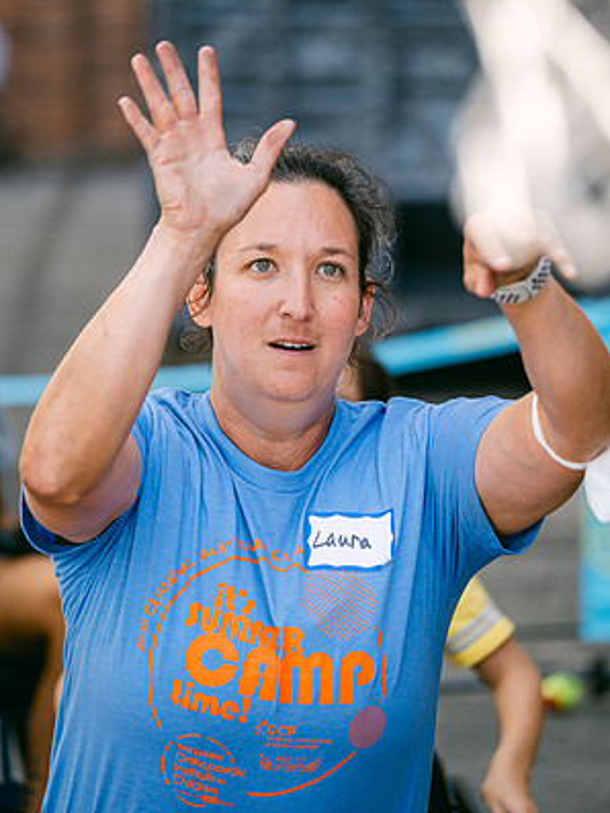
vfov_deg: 8.6
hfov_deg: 6.5
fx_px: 5378
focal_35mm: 229
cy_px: 354
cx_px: 305
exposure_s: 1/500
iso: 160
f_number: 2.8
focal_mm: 140
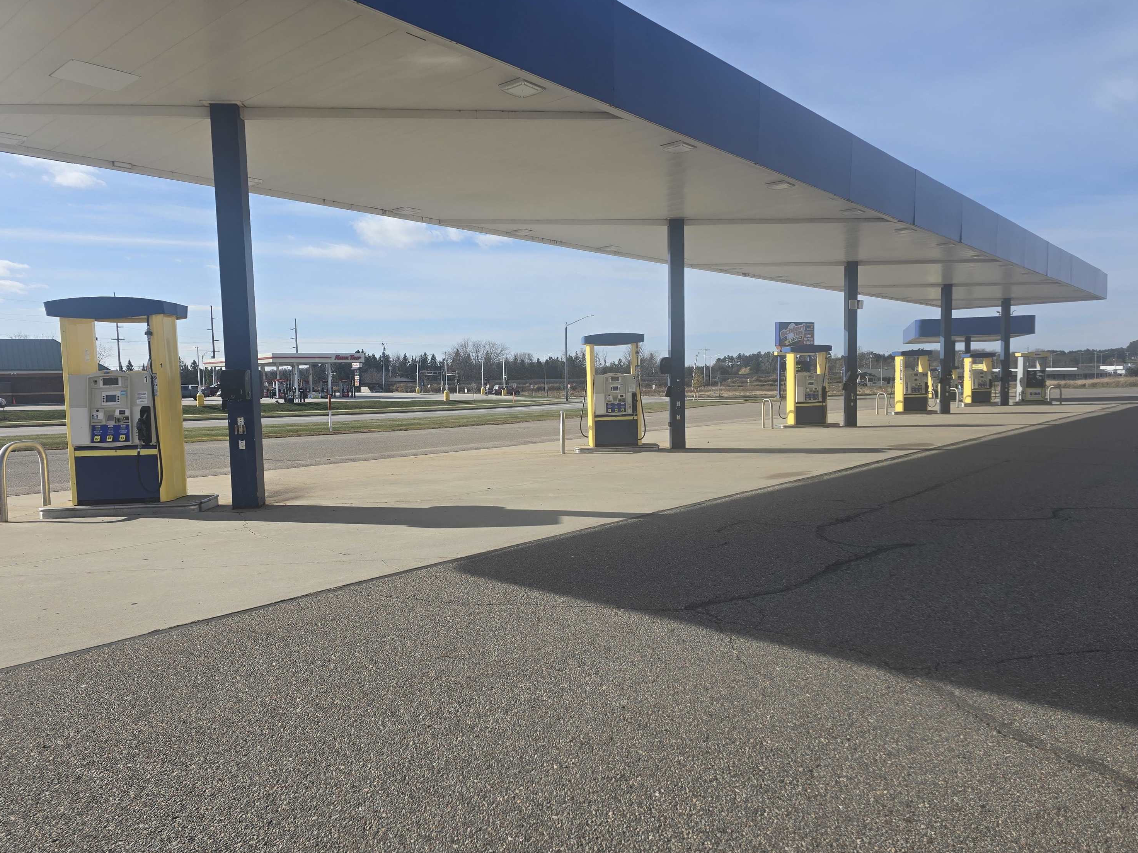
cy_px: 435
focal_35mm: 24
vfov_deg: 56.8
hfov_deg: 71.6
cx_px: 580
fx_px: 789
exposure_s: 1/909
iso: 12
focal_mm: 6.3
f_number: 1.7
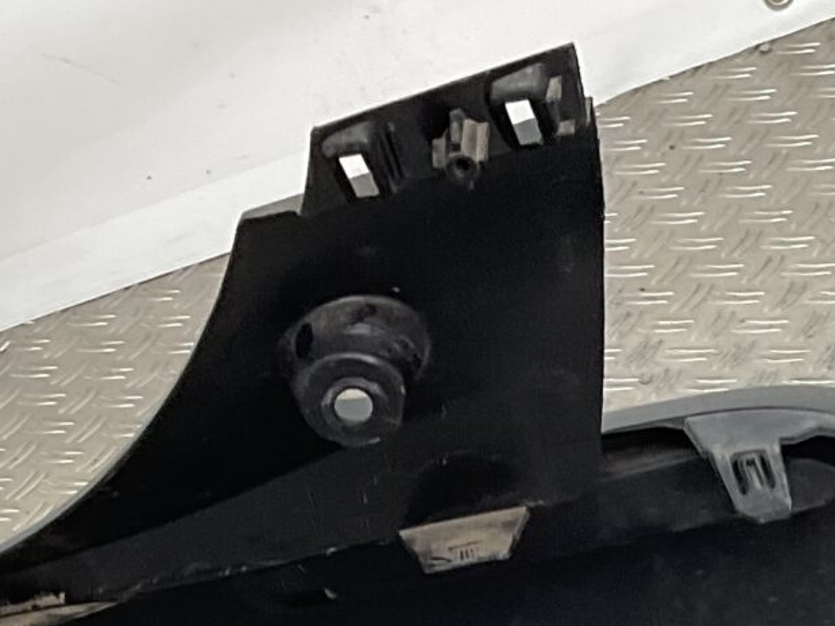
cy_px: 1185
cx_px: 757
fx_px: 2894
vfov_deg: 11.3
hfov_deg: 16.2
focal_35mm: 120
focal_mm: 3
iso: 32
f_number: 1.8
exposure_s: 1/120
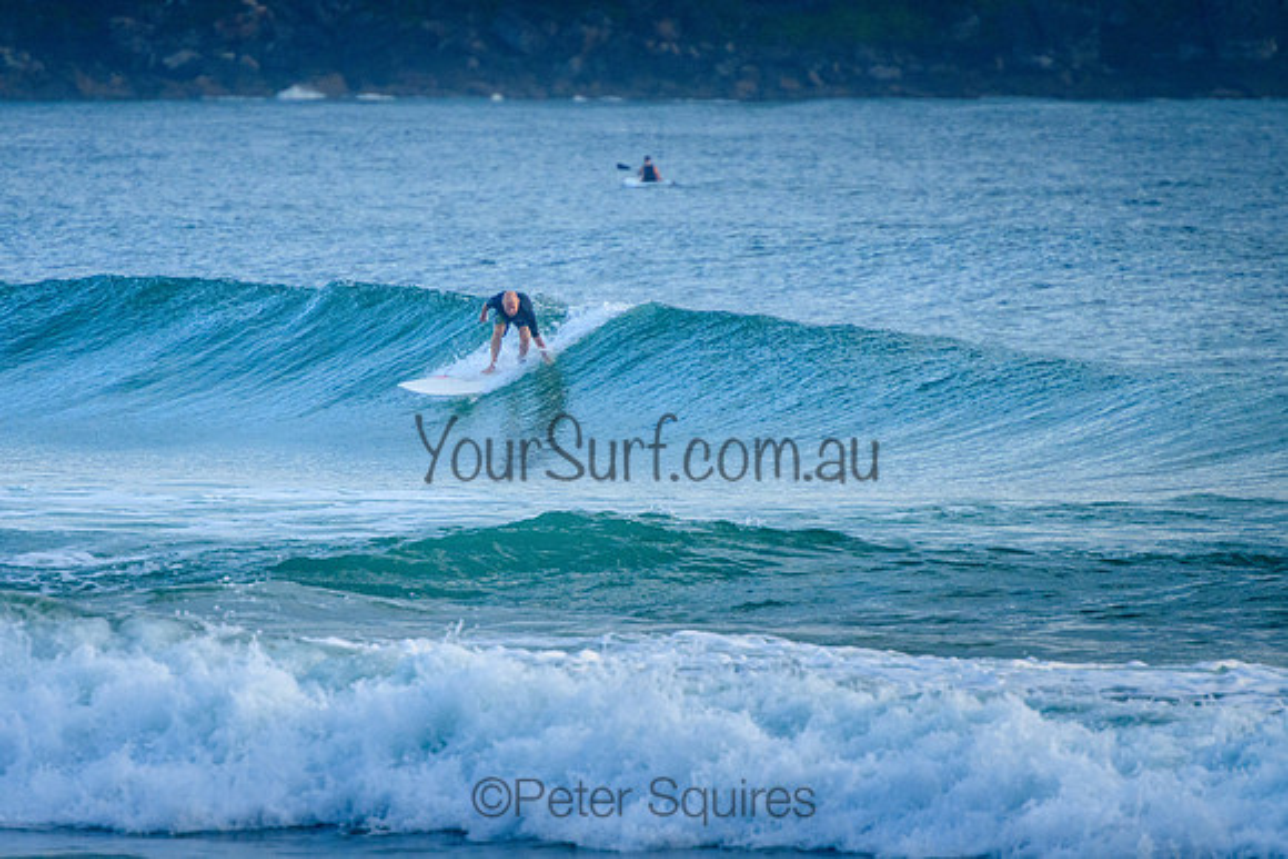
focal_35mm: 550
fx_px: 19684
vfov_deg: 2.5
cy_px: 429
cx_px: 467
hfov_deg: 3.7
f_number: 5.6
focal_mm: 400
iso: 1400
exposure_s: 1/1600
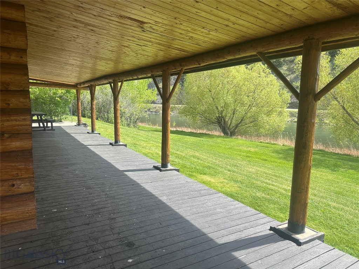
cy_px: 134
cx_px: 180
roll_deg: -2.8
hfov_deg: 71.6
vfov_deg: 56.8
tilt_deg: -6.6
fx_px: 249
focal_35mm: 24
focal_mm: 6.86
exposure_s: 1/1241
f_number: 1.78
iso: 80
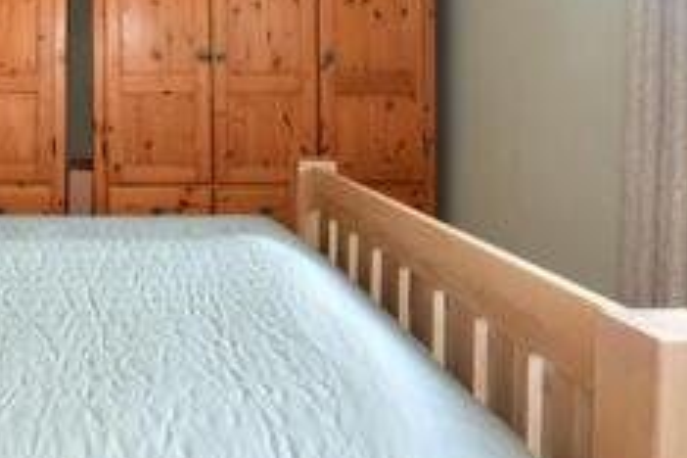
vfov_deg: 30.7
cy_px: 63
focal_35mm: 42
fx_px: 801
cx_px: 85
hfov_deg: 43.0
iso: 200
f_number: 8
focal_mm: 10
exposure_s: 1/5
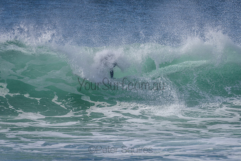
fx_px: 4101
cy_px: 84
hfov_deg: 3.4
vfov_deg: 2.2
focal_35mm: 612
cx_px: 107
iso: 180
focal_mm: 500
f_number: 5.6
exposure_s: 1/2000
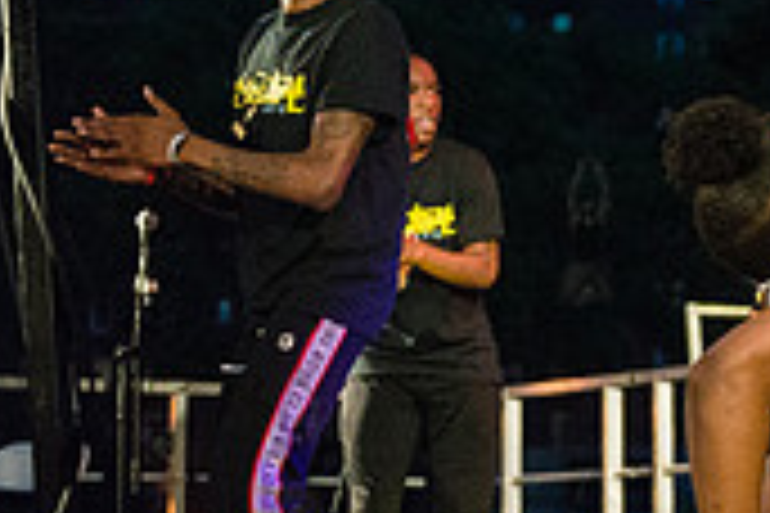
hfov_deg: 13.0
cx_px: 1166
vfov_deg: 9.2
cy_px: 443
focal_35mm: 149
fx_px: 3187
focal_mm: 44
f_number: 2.8
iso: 4000
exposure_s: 1/1000
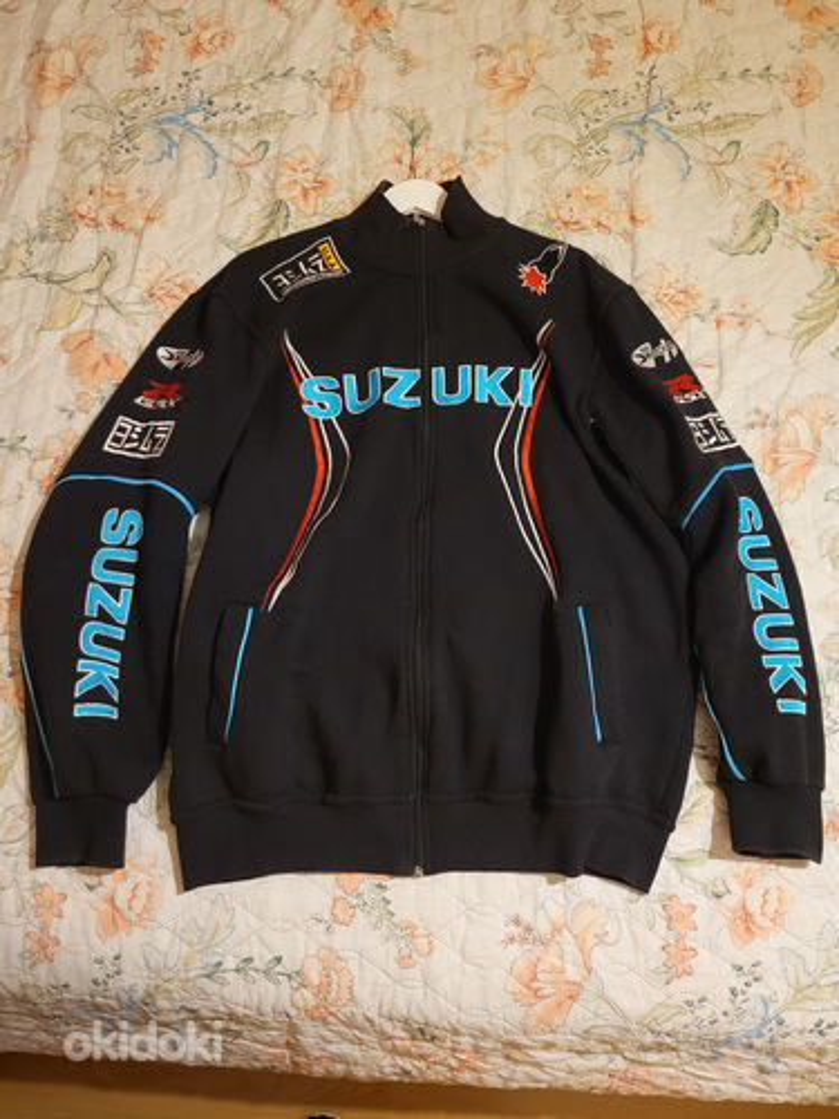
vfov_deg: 67.3
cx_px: 420
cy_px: 560
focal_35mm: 26
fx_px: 840
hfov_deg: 53.1
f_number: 1.8
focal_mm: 5.4
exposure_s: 1/33
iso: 640
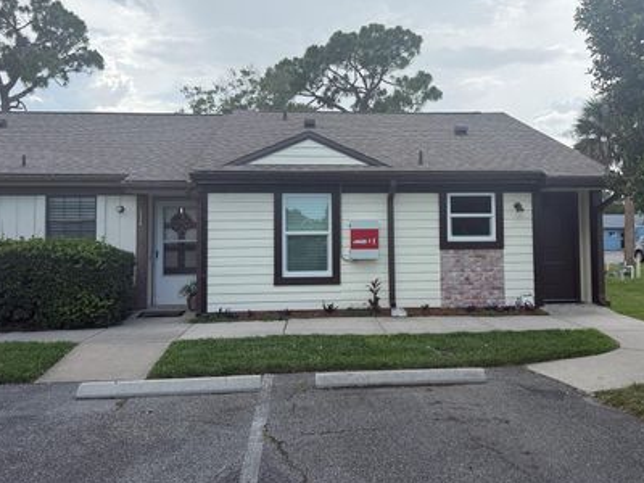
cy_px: 212
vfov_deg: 46.7
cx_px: 356
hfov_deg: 59.8
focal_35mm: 30
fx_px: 558
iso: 80
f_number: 1.78
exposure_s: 1/3759
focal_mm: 6.76
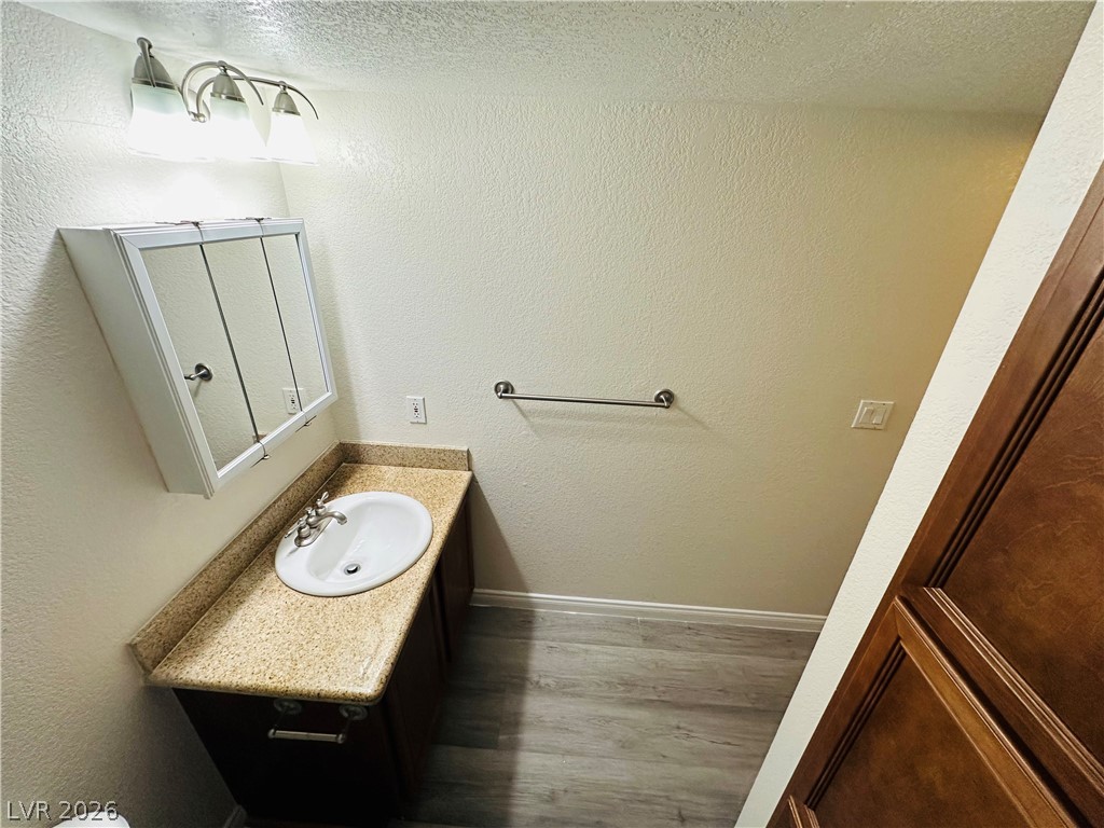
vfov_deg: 85.7
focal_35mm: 14
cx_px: 552
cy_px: 414
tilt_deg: -25.5
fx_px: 446
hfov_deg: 102.1
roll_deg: -1.9
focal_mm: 2.22
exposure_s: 1/120
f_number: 2.2
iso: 200
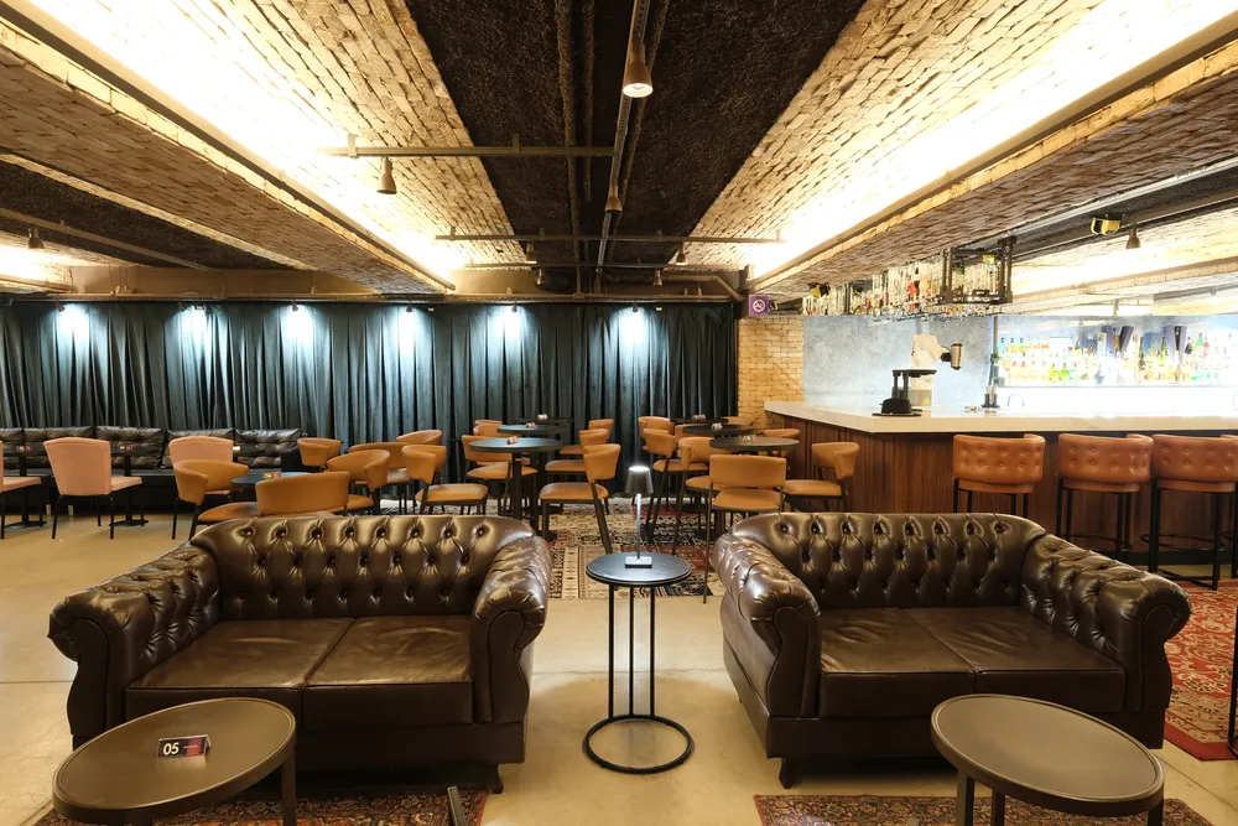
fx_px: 688
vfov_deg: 61.9
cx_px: 619
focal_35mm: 20
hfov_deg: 84.0
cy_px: 413
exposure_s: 8
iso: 400
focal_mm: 13.2
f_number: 8
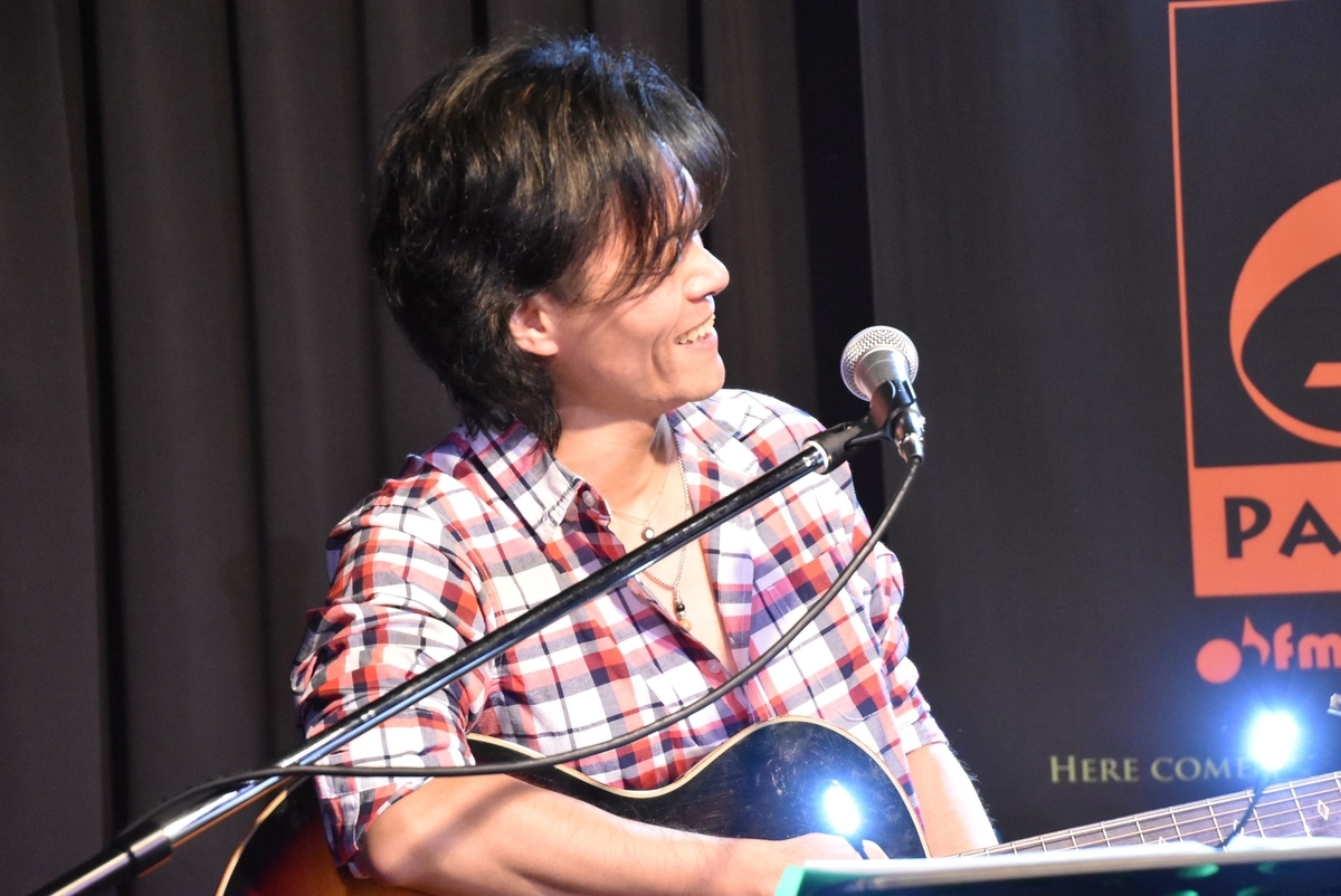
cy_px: 448
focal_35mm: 117
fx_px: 4361
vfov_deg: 11.7
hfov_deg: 17.5
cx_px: 670
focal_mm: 78
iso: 5600
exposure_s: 1/60
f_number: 5.3
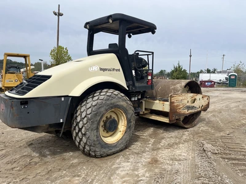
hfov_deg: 67.3
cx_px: 123
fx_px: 185
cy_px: 92
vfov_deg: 53.1
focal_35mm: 26
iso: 50
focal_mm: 5.1
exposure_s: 1/4016
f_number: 1.6
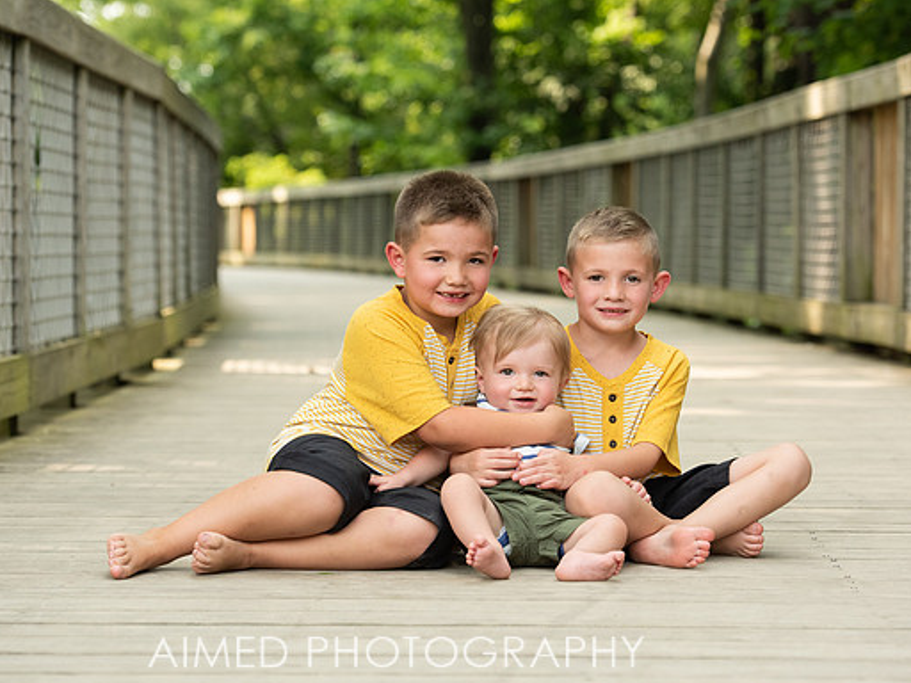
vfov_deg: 12.7
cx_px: 420
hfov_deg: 16.8
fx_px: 3079
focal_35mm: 117
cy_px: 341
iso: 1000
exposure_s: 1/640
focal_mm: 100
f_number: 5
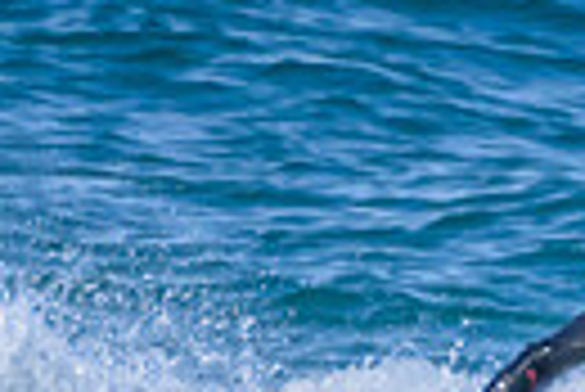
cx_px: 868
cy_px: 520
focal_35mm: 4894
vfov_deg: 0.3
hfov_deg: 0.4
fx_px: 79616
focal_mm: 800
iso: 1250
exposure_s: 1/2500
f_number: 11
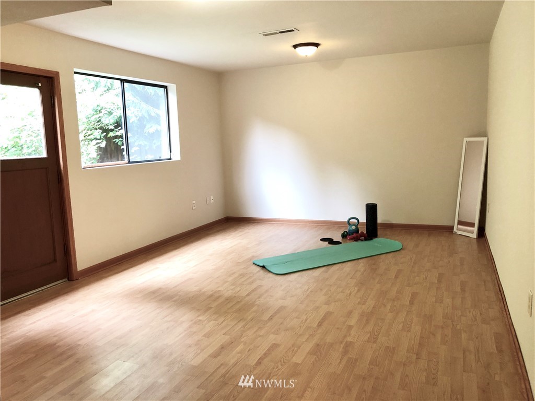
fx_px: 433
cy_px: 200
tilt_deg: -6.5
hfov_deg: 63.4
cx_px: 268
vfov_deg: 49.7
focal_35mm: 28
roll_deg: +1.8
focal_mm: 3.99
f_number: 1.8
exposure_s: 1/15
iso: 40
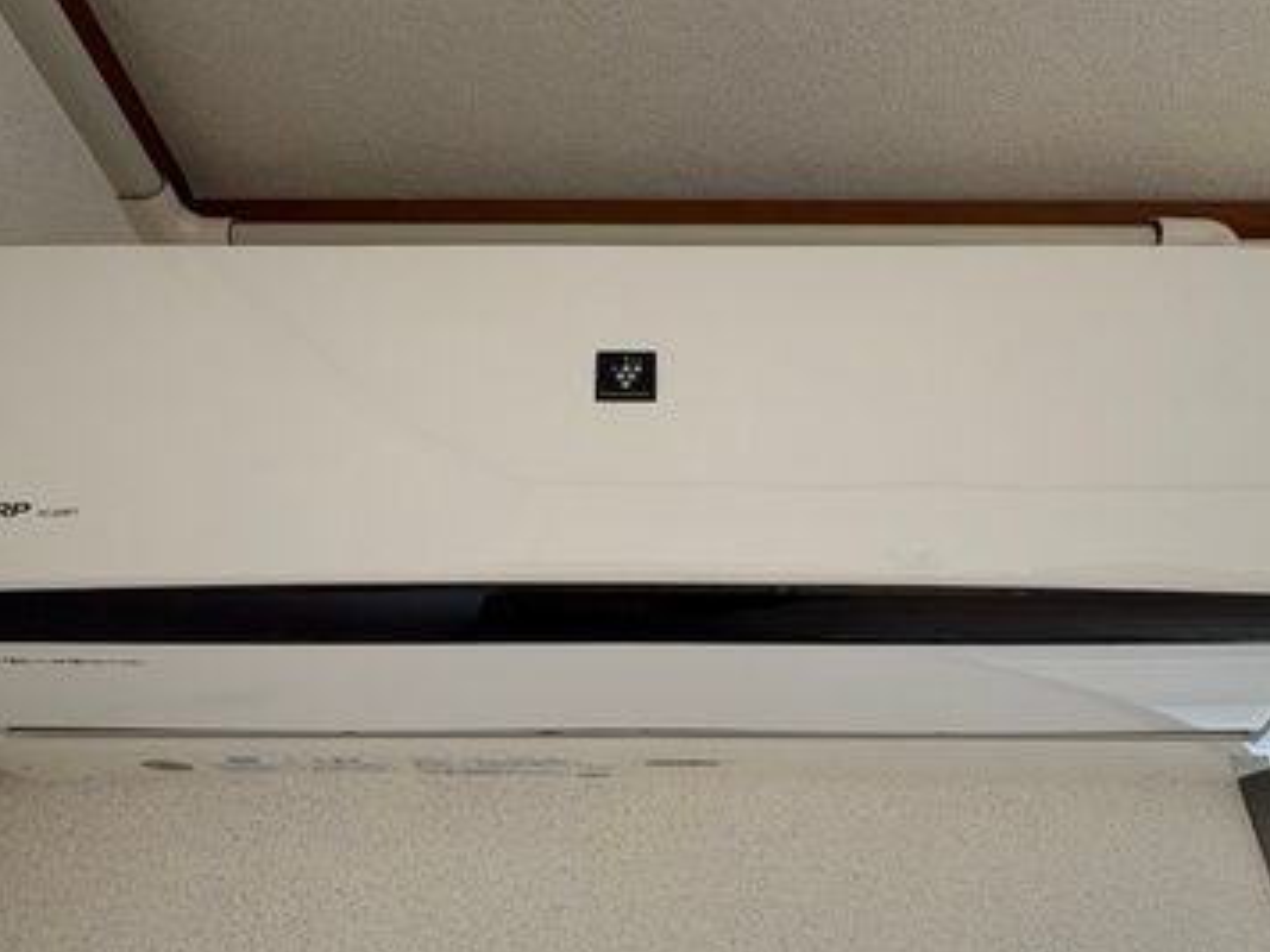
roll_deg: +1.6
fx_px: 807
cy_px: 517
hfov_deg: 76.4
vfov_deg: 61.0
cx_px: 649
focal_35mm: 22
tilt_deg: +31.1
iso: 200
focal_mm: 2.22
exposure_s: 1/61
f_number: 2.2
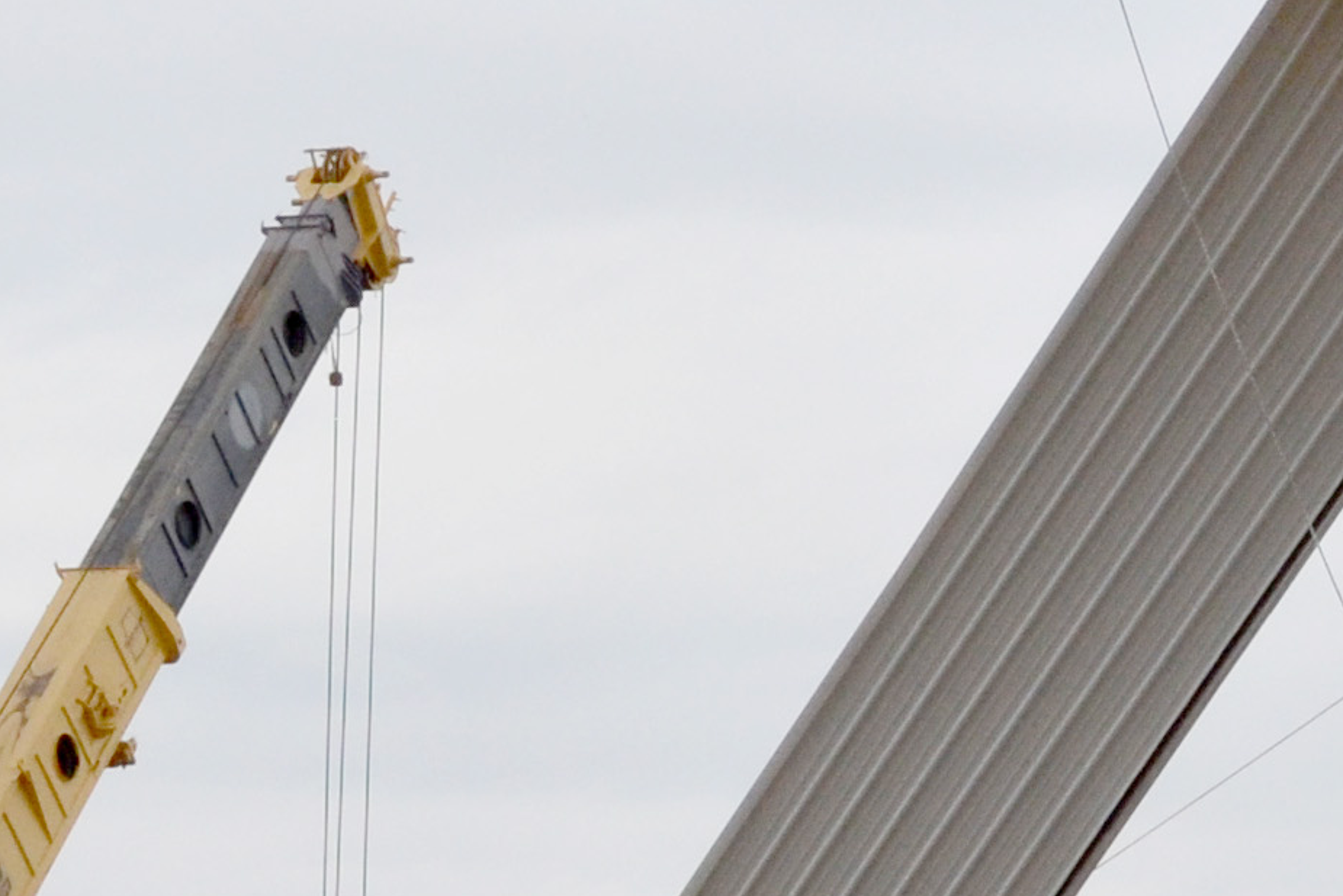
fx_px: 8917
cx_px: 1693
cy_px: 533
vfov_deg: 5.8
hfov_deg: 8.5
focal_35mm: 239
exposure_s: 1/500
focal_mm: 32
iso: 400
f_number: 11
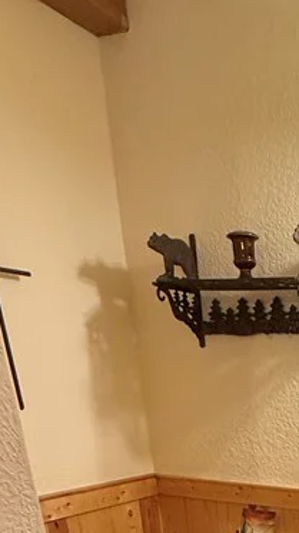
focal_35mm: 42
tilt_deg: -25.6
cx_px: 379
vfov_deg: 36.1
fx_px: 593
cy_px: 658
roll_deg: -2.5
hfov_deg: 24.9
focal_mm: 2.22
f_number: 2.2
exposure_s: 1/60
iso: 320
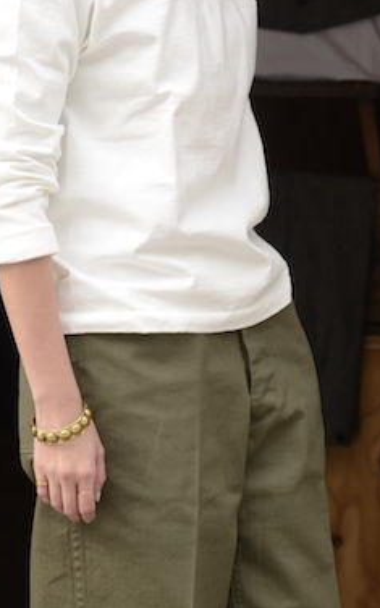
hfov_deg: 3.7
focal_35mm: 353
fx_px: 5856
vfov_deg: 5.9
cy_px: 383
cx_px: 170
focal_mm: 85
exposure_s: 1/250
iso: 200
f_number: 2.5
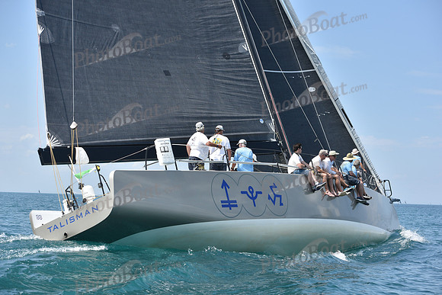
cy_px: 148
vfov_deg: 19.5
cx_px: 221
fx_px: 860
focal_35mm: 70
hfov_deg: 28.8
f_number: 6.3
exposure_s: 1/1250
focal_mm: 70
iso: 250
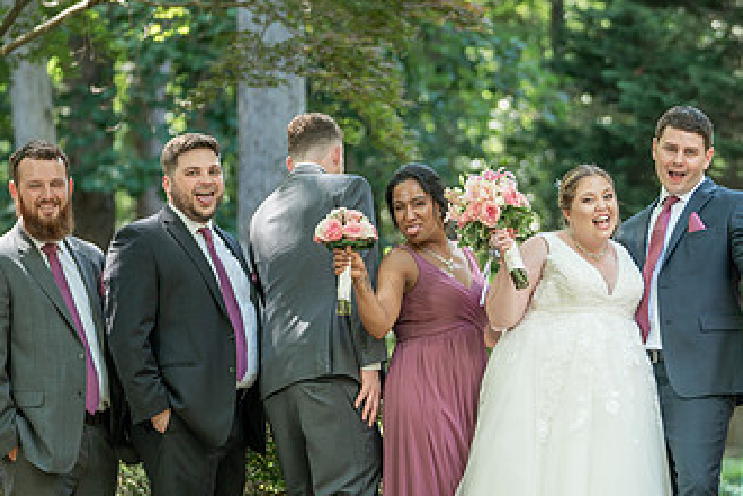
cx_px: 556
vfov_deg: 7.9
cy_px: 353
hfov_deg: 11.8
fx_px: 3570
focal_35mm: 173
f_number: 2.8
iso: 200
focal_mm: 97
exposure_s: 1/200
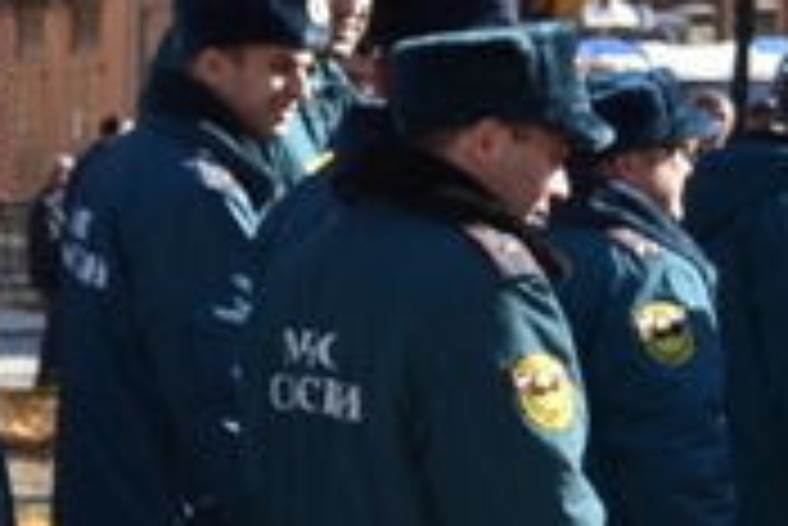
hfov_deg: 10.3
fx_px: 4140
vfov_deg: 7.3
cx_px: -633
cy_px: 378
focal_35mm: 189
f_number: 5.6
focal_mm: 30
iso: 100
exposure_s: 1/125
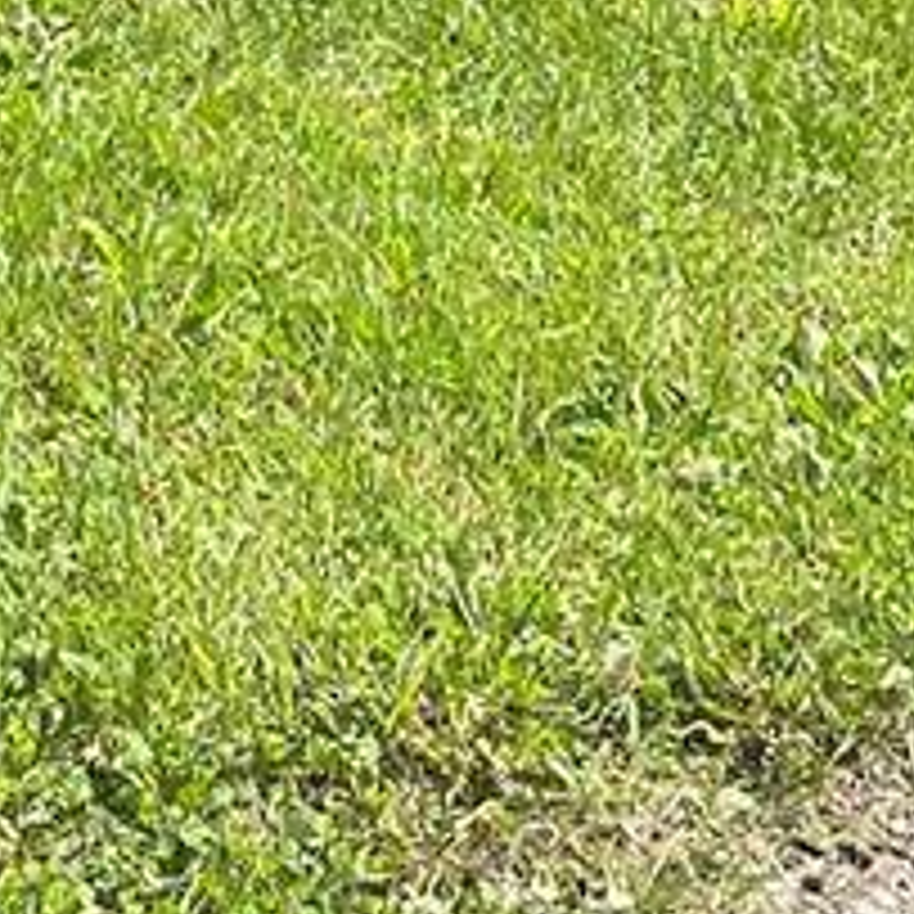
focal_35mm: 167
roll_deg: -1.4
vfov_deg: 8.5
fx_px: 4989
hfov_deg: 10.4
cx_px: 212
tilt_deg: -2.0
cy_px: -1950
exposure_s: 1/1852
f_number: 1.6
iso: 32
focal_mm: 5.1
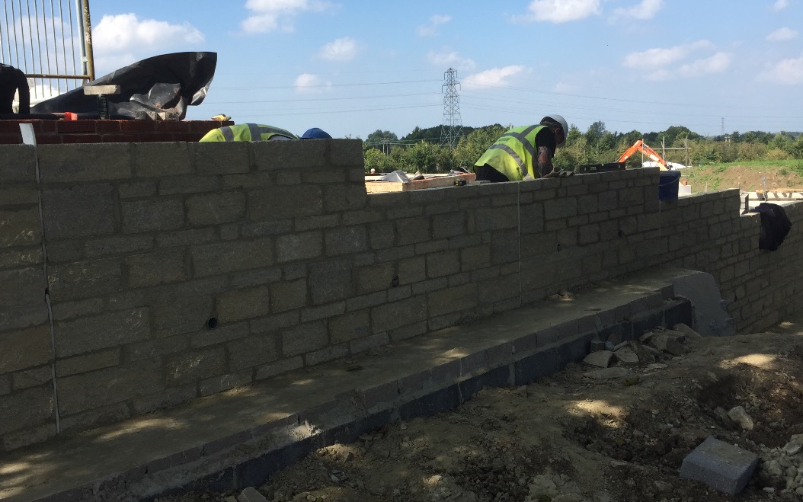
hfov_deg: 55.3
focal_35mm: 35
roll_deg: +0.9
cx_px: 377
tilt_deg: -7.8
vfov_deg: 36.3
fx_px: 766
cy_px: 232
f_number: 2.2
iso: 32
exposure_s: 1/1319
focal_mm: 4.15
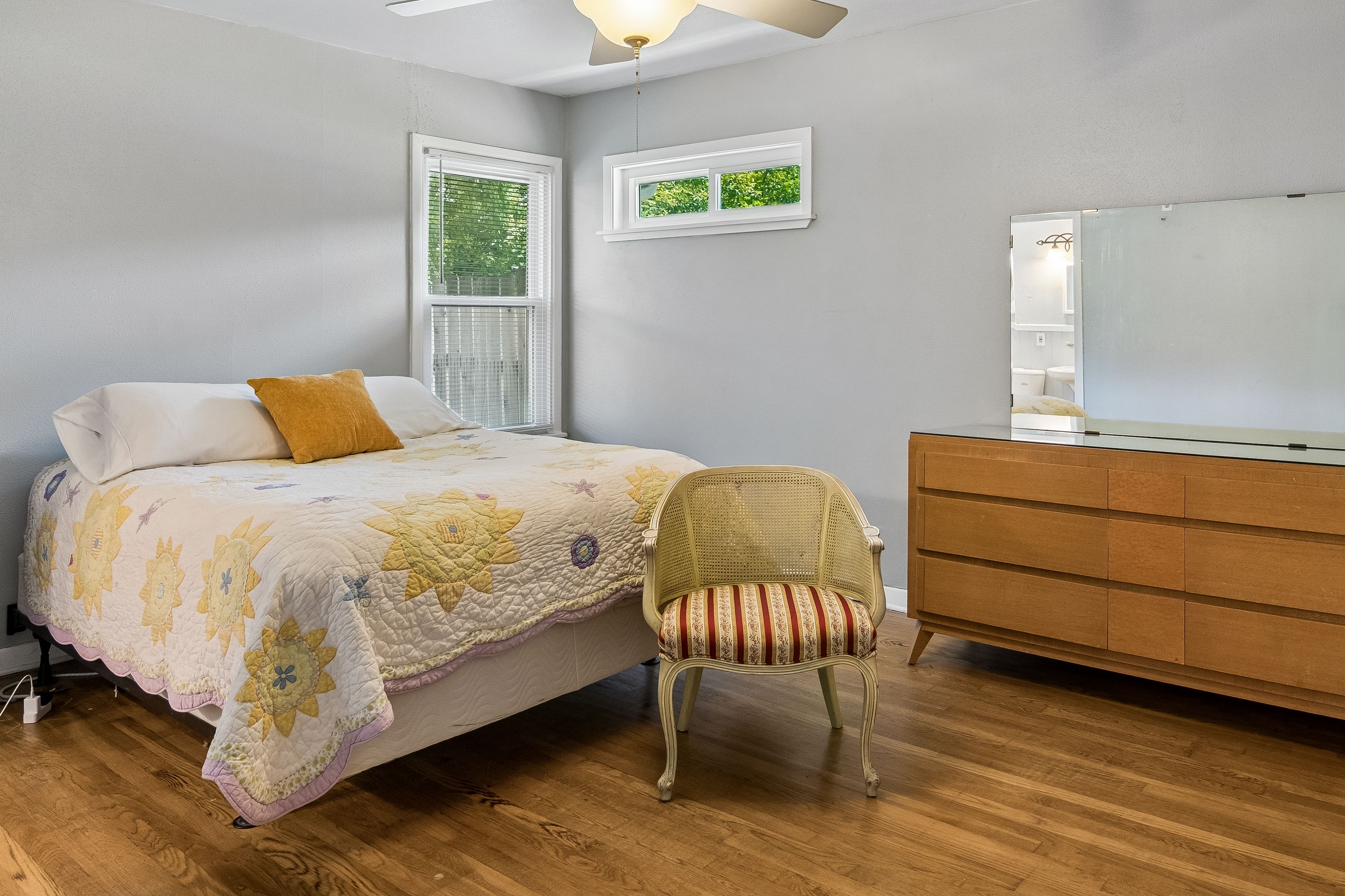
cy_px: 318
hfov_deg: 69.3
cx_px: 722
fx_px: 971
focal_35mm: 26
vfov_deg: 48.9
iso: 320
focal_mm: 12
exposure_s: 1/5
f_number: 8
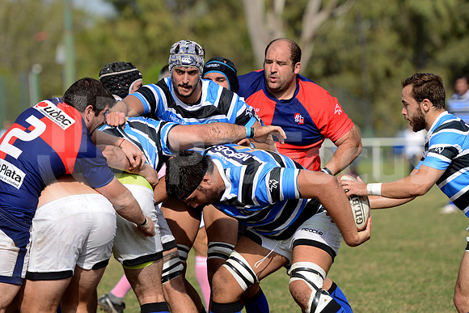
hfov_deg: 9.8
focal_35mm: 210
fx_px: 2736
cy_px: 156
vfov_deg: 6.5
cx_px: 234
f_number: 4
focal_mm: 210
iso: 320
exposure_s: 1/1600
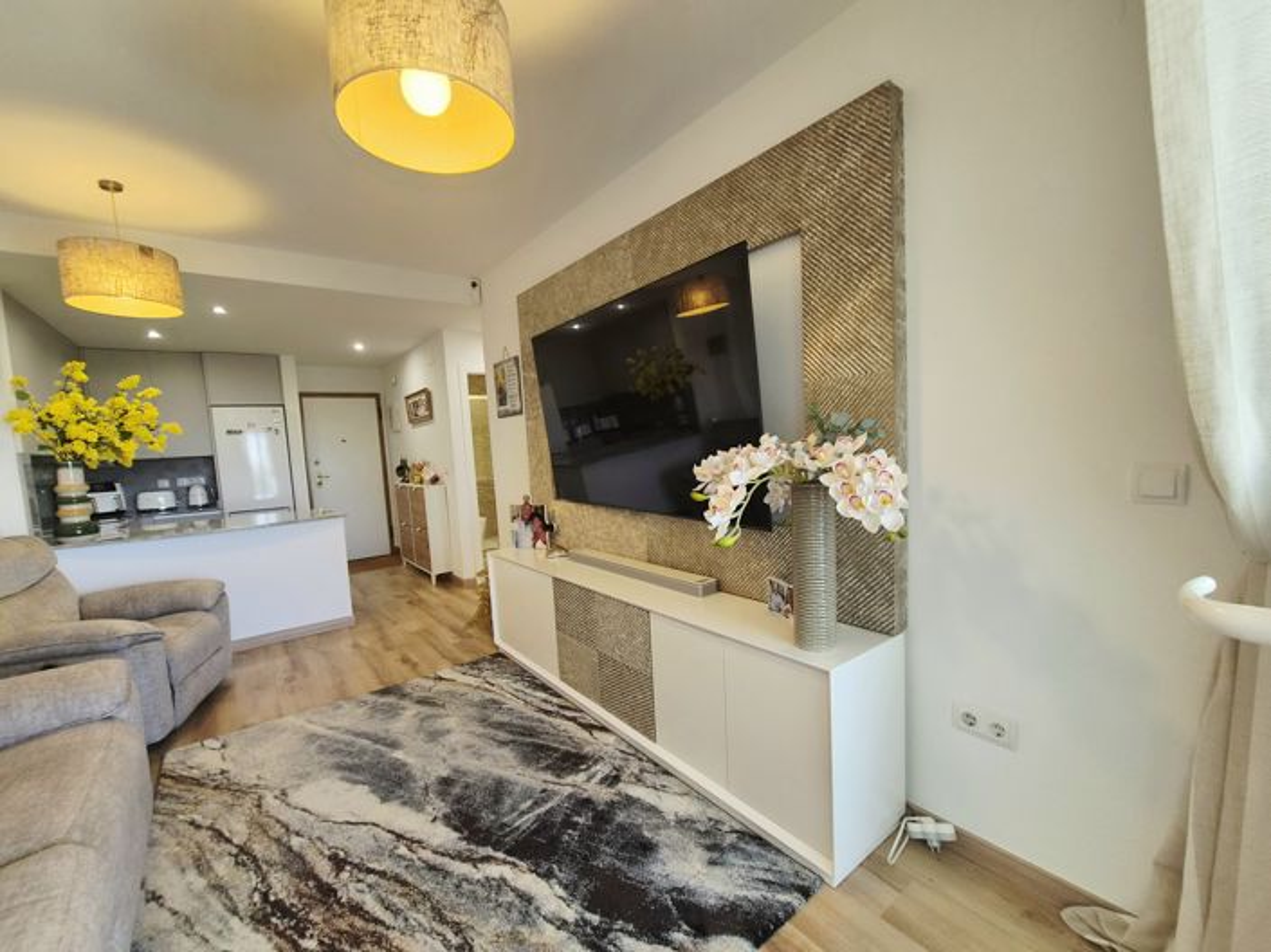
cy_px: 476
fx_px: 477
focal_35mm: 13
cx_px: 636
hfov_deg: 106.2
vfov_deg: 89.9
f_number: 2.2
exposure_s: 1/100
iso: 125
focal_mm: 2.2
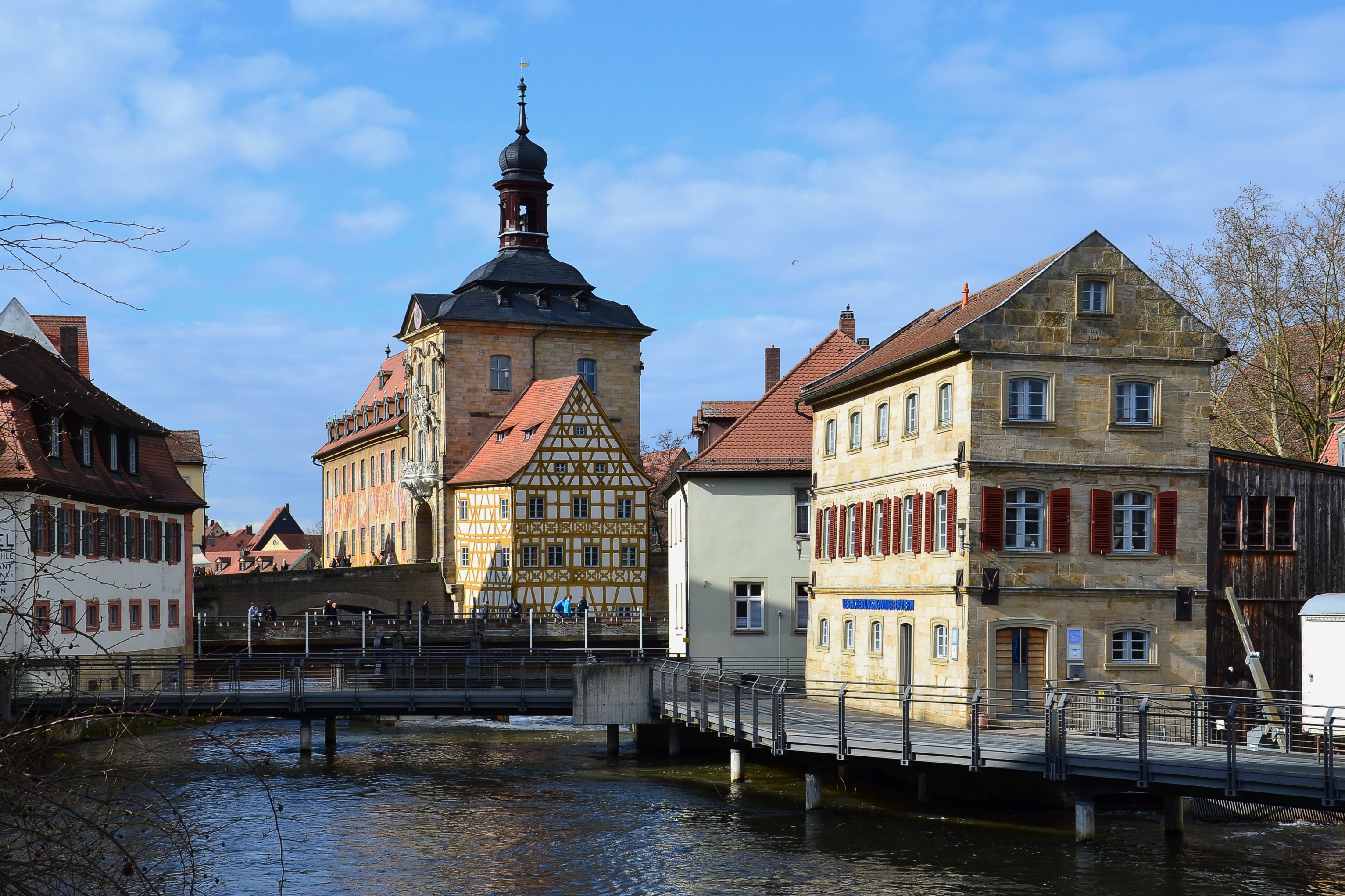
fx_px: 1961
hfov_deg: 37.9
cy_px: 448
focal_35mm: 52
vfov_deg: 25.7
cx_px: 672
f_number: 11
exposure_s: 1/400
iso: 400
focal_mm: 35
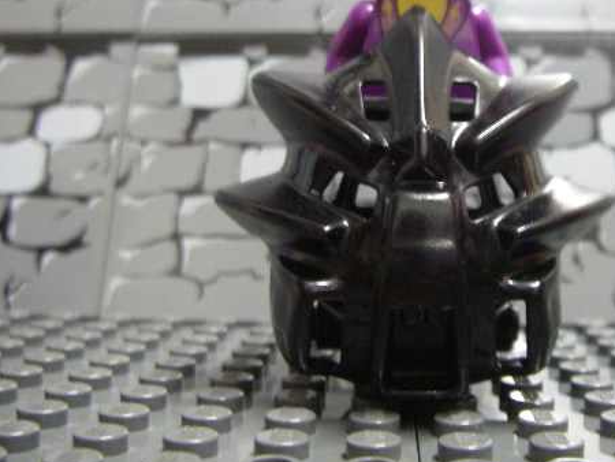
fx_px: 960
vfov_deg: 26.9
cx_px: 414
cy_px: 152
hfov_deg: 35.2
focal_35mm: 54
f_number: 3.3
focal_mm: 6.3
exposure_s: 1/4
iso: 320
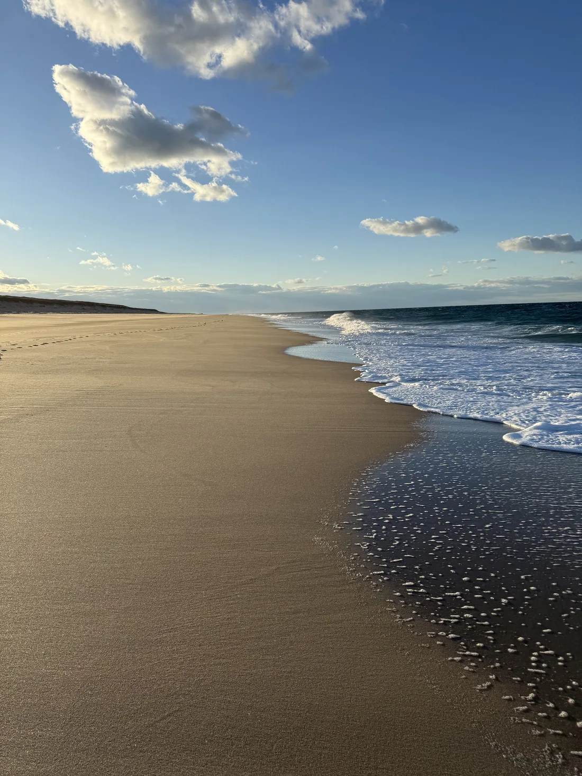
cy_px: 388
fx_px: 538
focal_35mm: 24
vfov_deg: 71.6
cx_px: 291
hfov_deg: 56.8
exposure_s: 1/5319
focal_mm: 6.76
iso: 80
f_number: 1.78
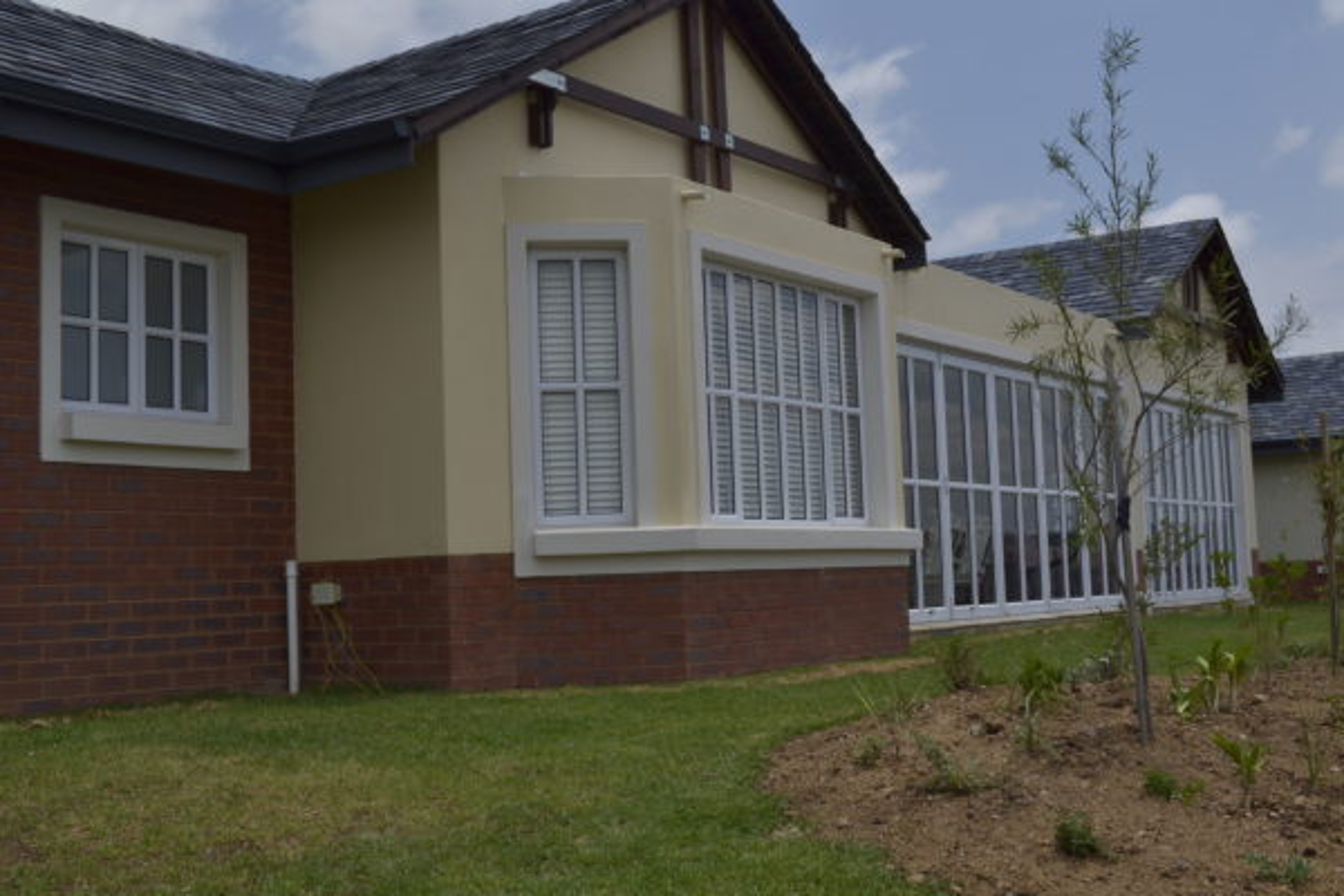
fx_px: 1568
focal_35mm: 42
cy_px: 448
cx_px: 672
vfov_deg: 31.9
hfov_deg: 46.4
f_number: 11
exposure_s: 1/250
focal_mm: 28
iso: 100
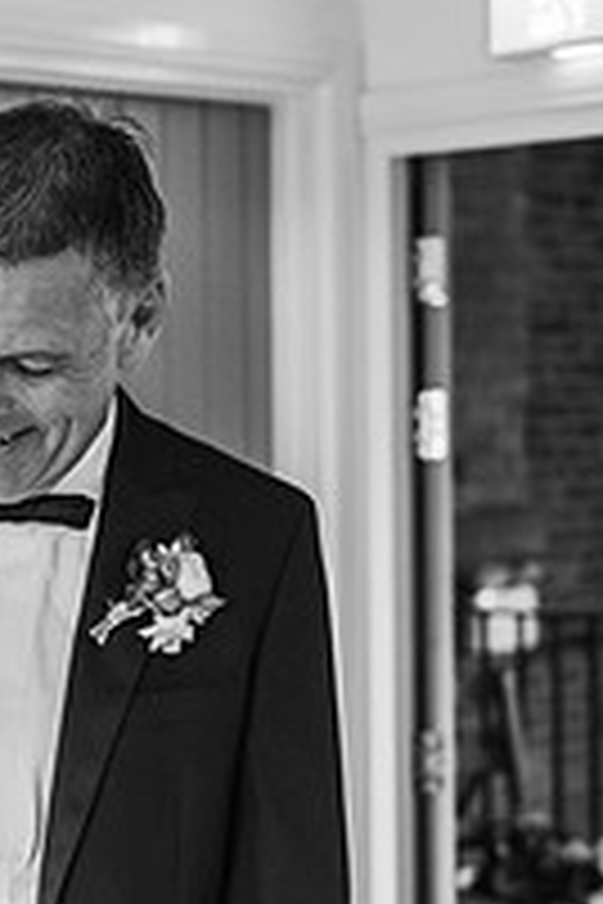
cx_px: 99
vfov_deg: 20.2
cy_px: 585
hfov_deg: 13.5
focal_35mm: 101
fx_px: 2537
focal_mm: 35
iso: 1250
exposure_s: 1/200
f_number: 2.2
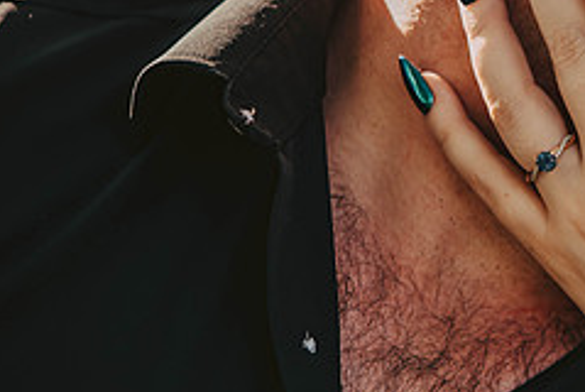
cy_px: 138
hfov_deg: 4.2
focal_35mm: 485
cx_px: 663
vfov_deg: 2.8
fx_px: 7891
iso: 400
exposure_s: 1/500
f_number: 2.8
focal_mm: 200
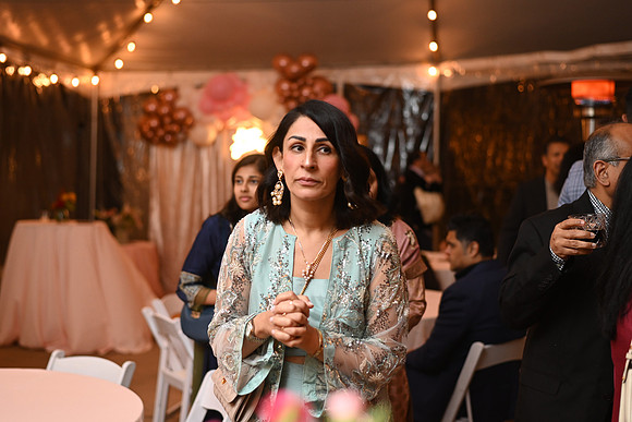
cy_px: 211
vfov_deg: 27.0
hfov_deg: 39.6
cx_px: 316
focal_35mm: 50
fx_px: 878
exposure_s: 1/200
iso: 1250
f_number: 2.8
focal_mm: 50
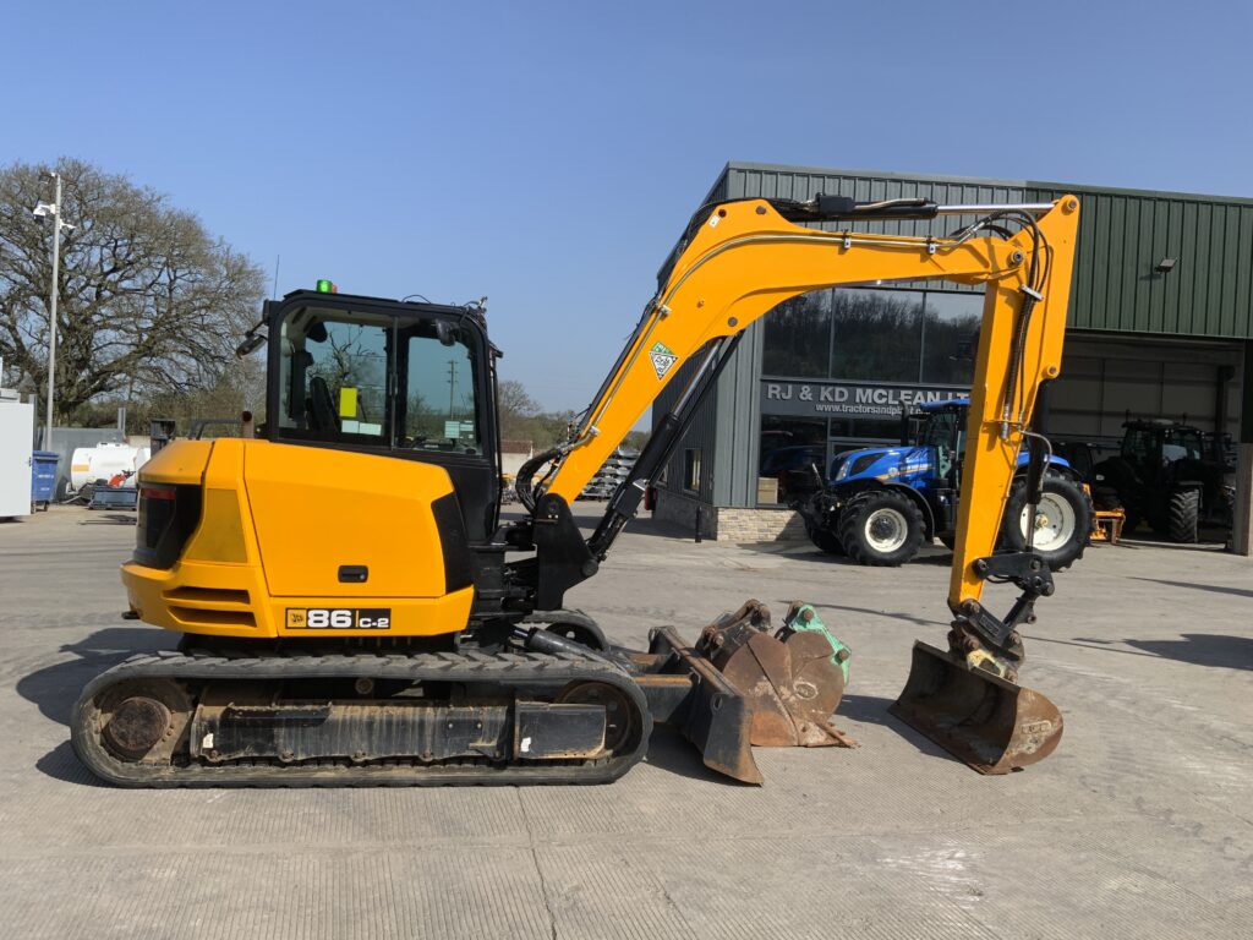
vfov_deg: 48.2
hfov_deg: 61.7
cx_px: 626
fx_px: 1050
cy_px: 470
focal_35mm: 29
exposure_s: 1/2141
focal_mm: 3
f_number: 1.8
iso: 16
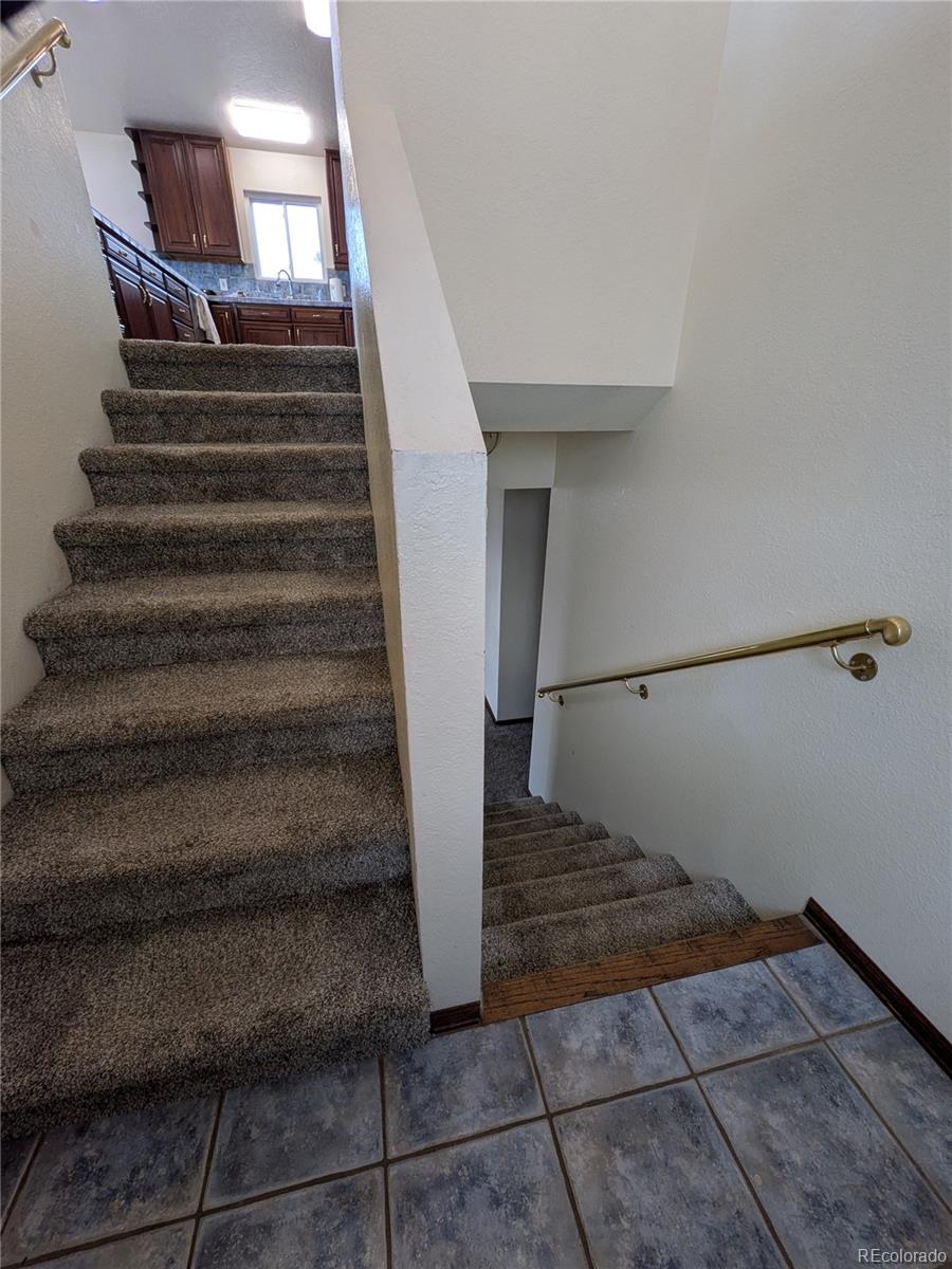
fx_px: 513
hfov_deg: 85.7
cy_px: 634
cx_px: 476
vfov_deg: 102.1
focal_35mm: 14
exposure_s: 1/60
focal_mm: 1.83
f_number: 2.2
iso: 70
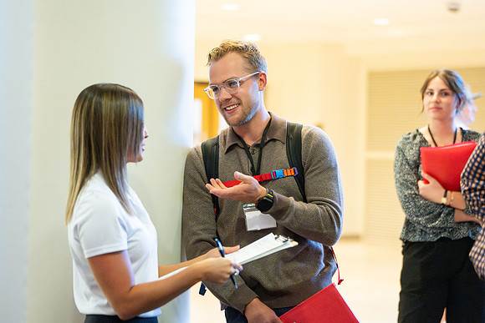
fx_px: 1253
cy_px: 162
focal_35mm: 93
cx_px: 242
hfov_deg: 21.9
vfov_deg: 14.7
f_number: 2.8
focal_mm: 93
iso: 12800
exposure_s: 1/640
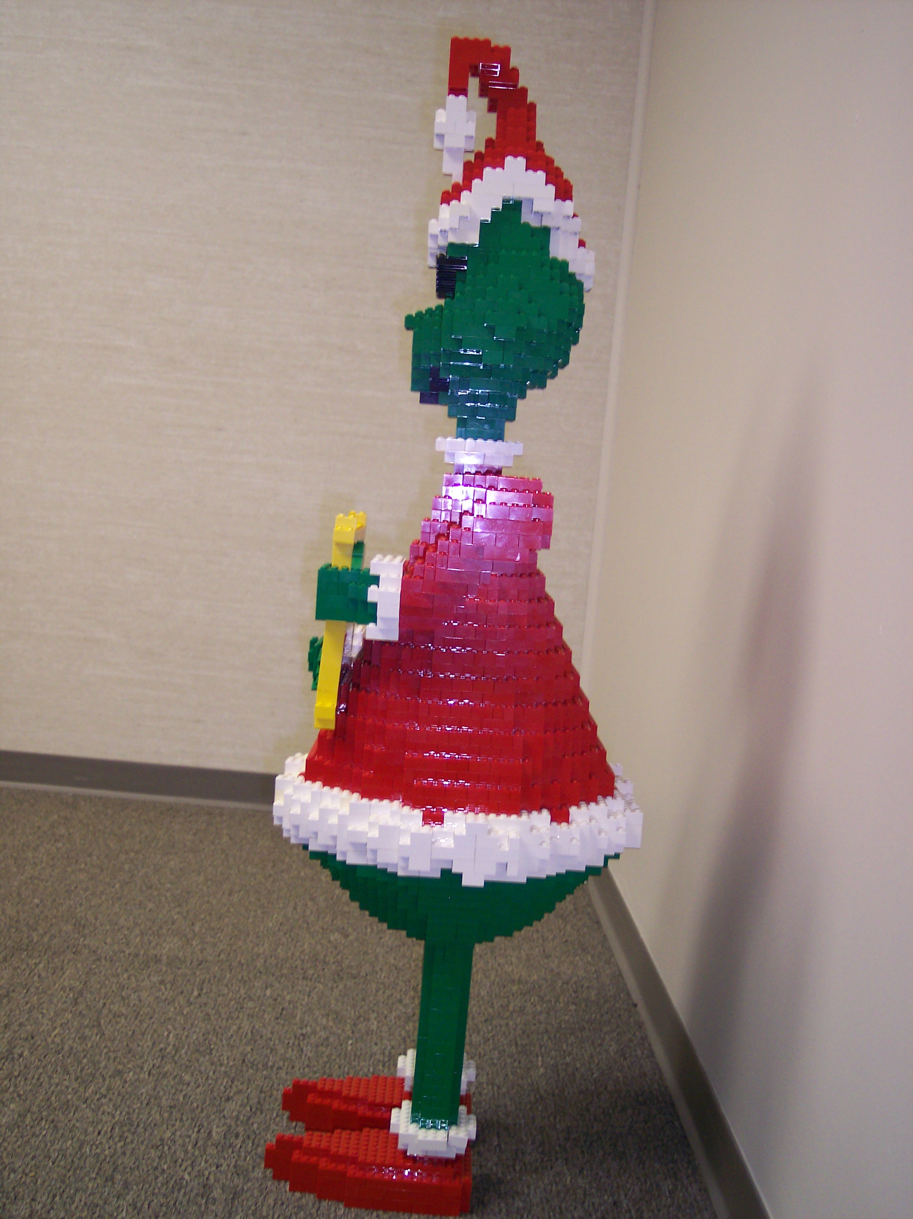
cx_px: 456
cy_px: 610
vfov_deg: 49.0
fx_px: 1338
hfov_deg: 37.7
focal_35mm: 38
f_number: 2.8
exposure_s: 1/30
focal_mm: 8
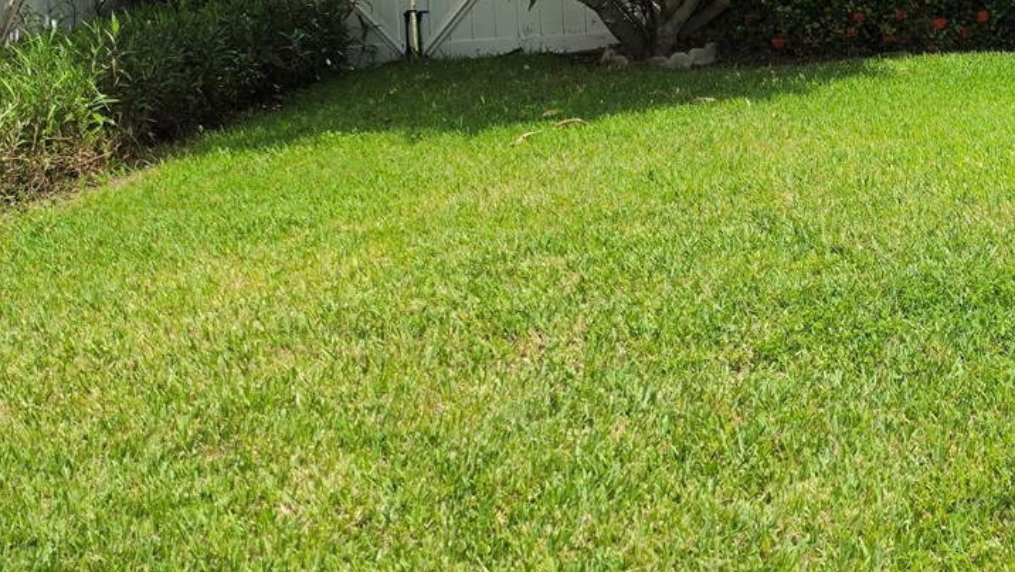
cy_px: -102
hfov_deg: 34.2
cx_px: 998
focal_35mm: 56
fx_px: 1507
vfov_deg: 20.2
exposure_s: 1/7939
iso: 64
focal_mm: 6.5
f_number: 1.4
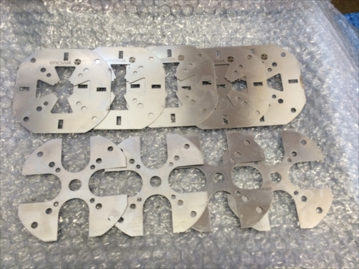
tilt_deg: -71.0
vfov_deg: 48.2
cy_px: 134
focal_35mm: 29
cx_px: 180
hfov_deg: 61.7
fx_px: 301
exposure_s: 1/30
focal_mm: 4.15
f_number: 2.2
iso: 40
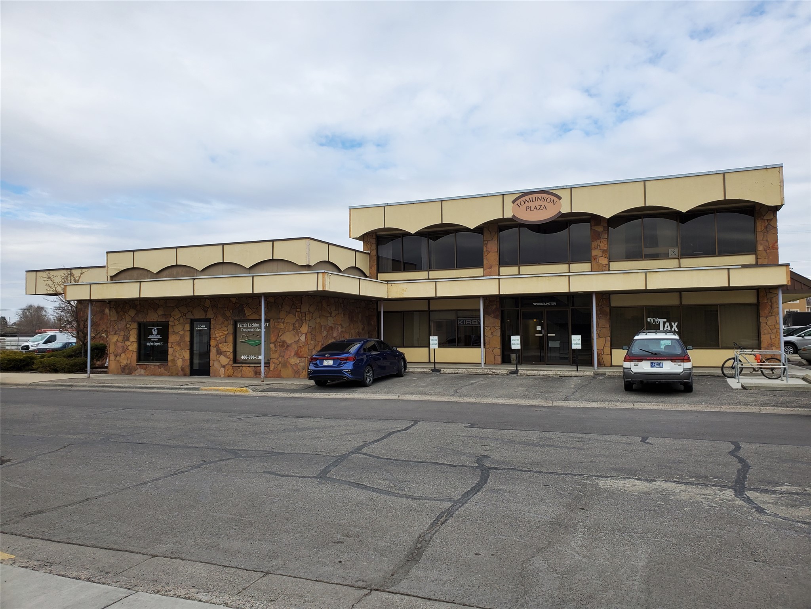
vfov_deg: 53.1
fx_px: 609
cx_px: 406
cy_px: 304
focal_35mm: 26
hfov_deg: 67.3
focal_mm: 4.3
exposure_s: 1/1442
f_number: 2.4
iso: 50
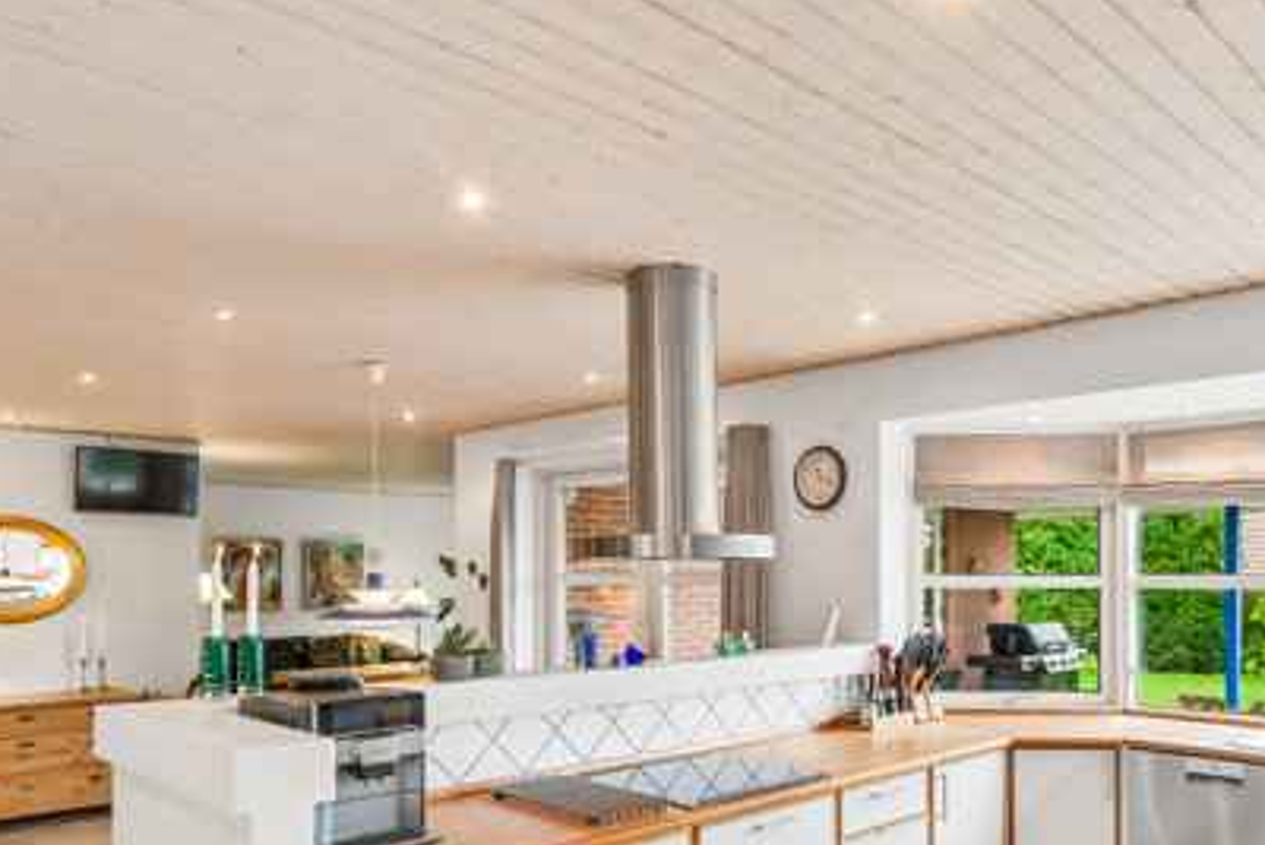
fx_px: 984
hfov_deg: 65.3
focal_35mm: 28
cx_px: 693
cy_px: 555
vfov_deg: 45.8
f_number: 10
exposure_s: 1/8
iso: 400
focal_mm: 14
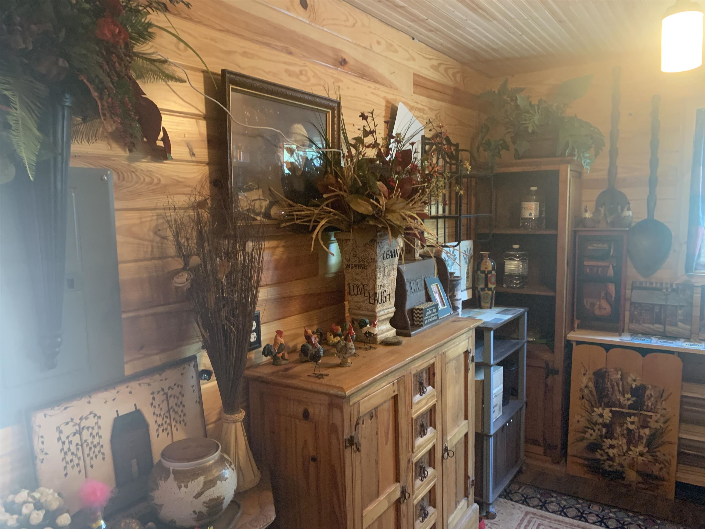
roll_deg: +2.0
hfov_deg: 67.3
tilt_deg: -3.3
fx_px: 530
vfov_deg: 53.1
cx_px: 352
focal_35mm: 26
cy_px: 264
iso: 400
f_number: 1.8
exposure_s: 1/40
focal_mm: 4.25
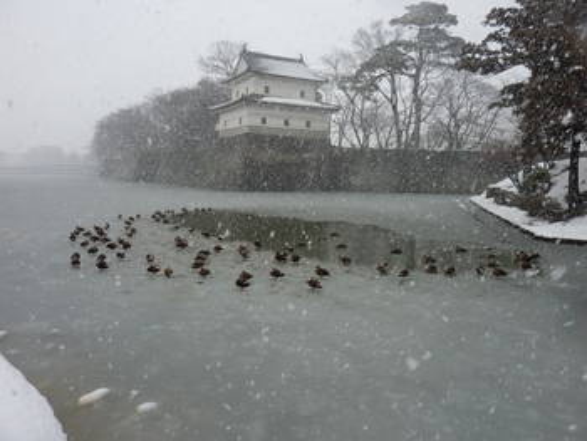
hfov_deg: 69.4
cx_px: 294
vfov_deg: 54.9
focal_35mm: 25
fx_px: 424
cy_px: 220
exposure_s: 1/160
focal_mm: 4.1
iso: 80
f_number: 4
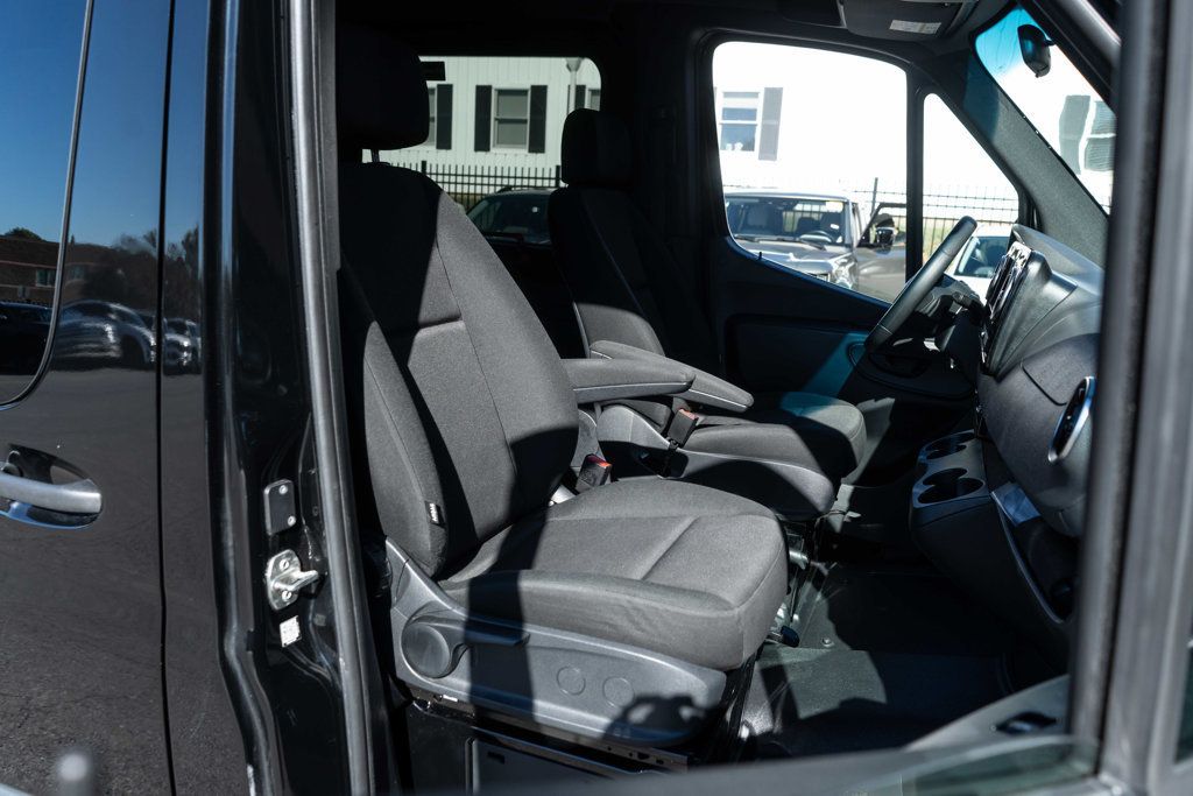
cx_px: 596
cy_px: 398
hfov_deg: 65.5
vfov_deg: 46.4
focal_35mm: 28
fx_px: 928
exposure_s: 1/640
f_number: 5
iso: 200
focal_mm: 28
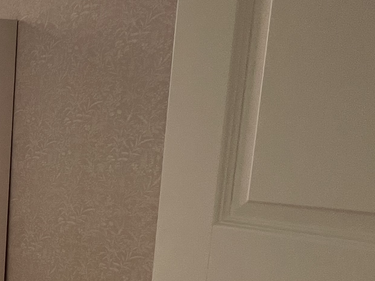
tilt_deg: -6.0
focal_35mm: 42
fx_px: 455
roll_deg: +0.9
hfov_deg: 26.8
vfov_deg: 33.6
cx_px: -220
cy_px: 213
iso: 40
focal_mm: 1.57
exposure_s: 1/99
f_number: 1.8
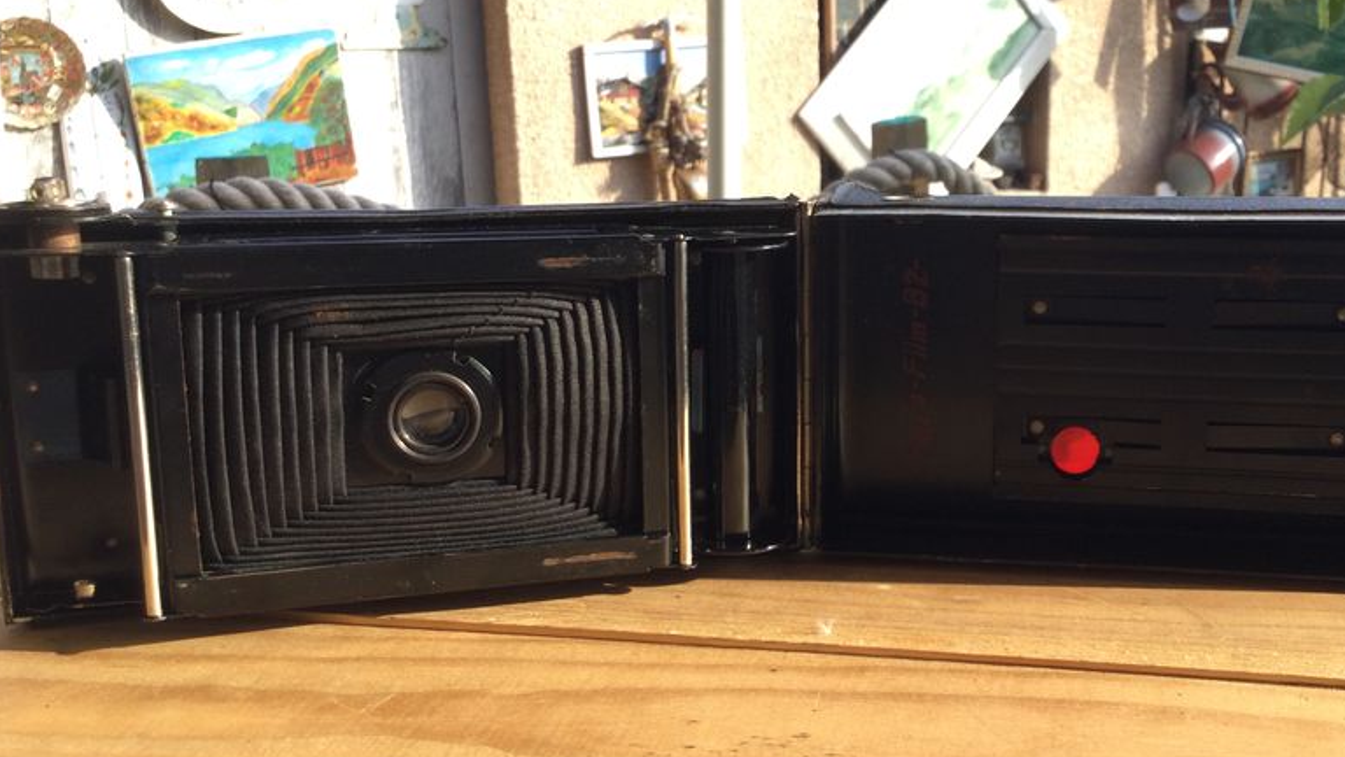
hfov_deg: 46.0
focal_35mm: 44
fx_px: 1569
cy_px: 396
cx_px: 832
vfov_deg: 27.1
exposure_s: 1/205
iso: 25
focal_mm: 3.3
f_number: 2.4
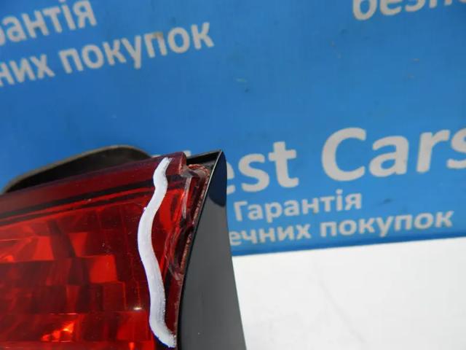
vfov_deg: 58.9
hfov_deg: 73.9
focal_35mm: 23
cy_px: 175
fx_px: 310
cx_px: 233
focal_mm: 4
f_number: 3
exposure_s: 1/40
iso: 125
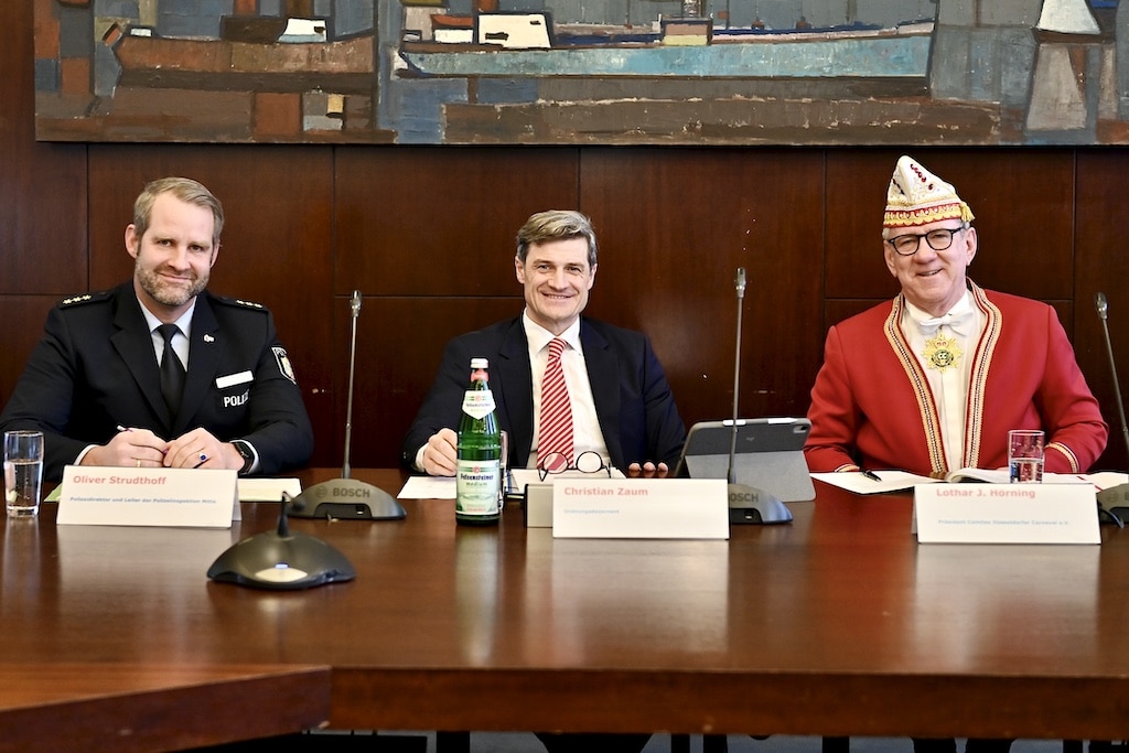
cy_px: 376
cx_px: 564
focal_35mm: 58
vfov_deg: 23.4
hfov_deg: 34.5
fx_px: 1819
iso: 1250
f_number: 3.2
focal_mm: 58
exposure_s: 1/100
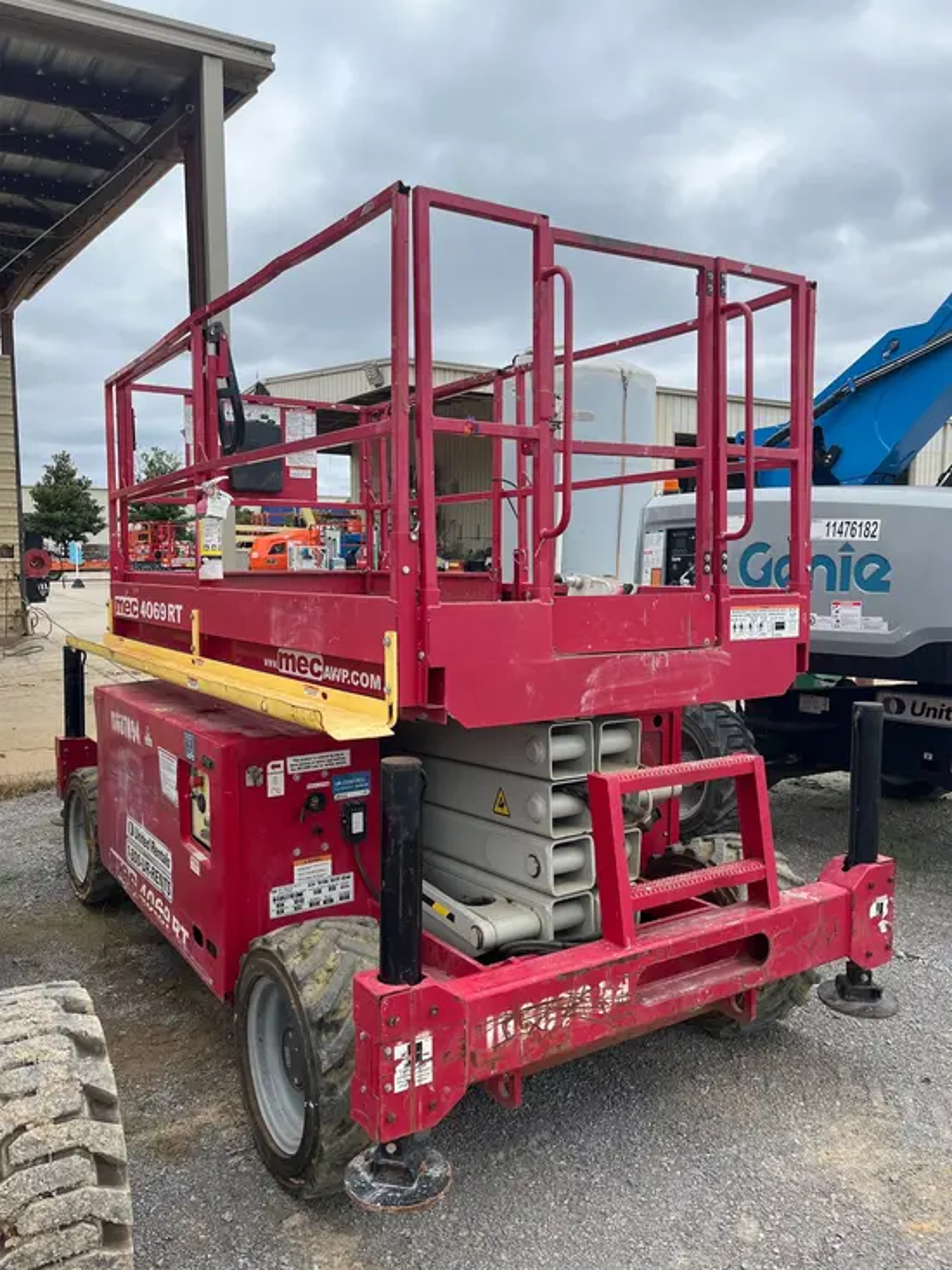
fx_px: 953
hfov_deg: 53.1
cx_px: 476
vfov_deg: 67.3
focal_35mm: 26
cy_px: 635
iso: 50
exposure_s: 1/3135
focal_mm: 5.1
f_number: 1.6
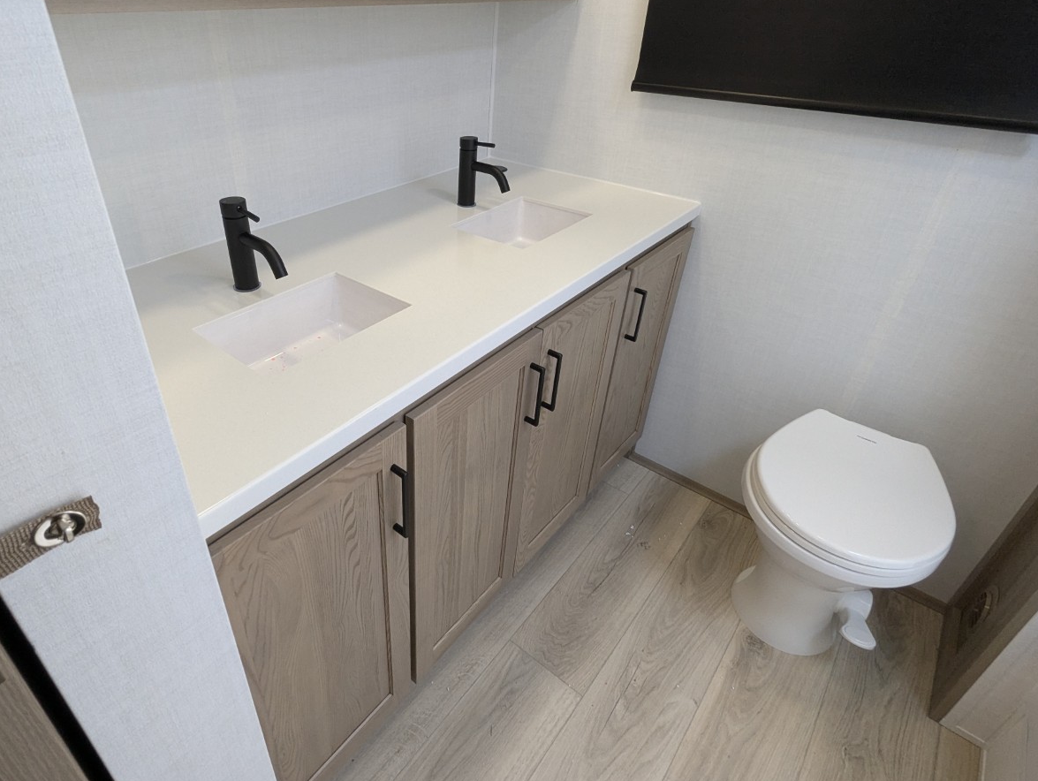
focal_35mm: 19
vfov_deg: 68.6
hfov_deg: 83.9
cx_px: 432
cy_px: 345
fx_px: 570
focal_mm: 2.35
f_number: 2.2
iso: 127
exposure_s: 1/98.7
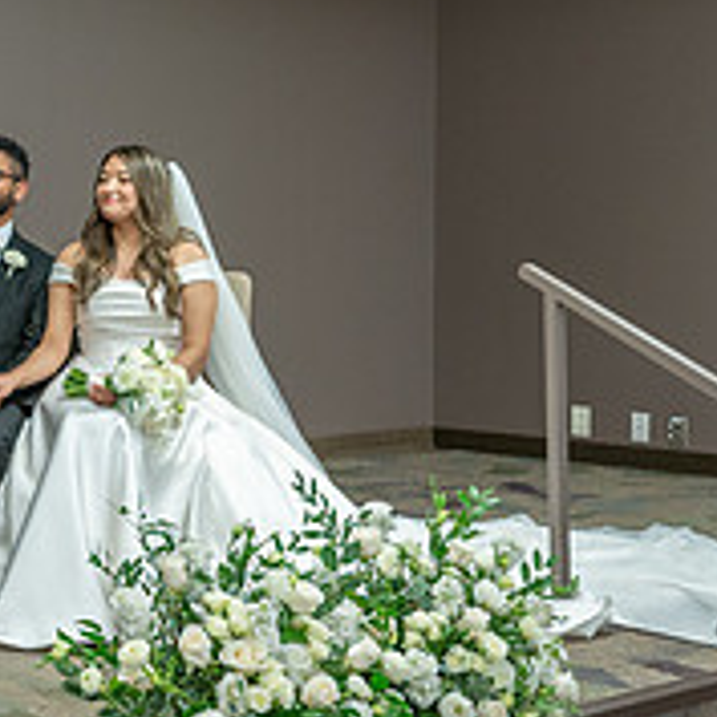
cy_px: 215
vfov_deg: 20.3
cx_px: -99
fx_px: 1992
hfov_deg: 19.4
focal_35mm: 85
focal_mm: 24
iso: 400
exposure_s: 1/40
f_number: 4
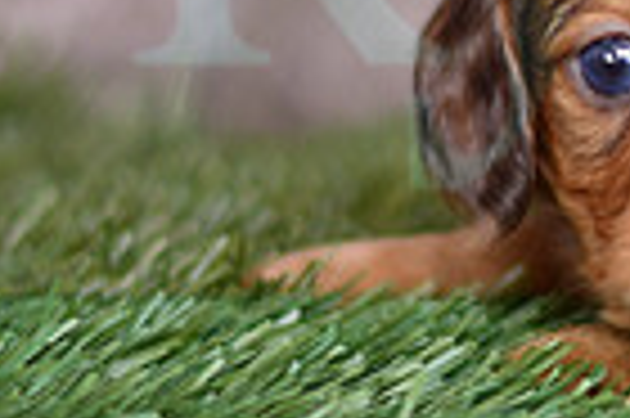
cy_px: -101
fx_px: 5436
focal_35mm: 311
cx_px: 1107
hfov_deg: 6.5
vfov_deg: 4.4
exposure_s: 1/200
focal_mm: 50
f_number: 1.8
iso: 125
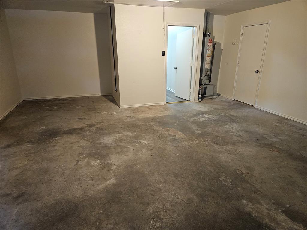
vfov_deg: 58.9
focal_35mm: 23
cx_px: 154
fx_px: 204
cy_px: 115
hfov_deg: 73.9
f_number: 1.8
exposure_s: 1/60
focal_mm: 5.4
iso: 640
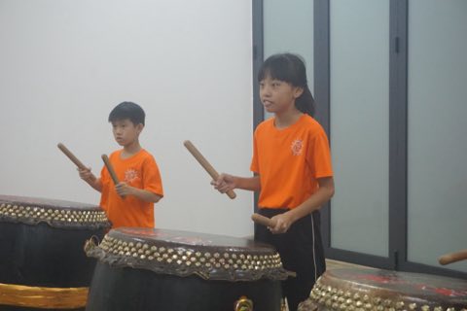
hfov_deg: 31.9
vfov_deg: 21.6
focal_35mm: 63
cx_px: 234
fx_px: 817
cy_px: 156
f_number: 5.6
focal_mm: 42
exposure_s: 1/100
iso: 3200
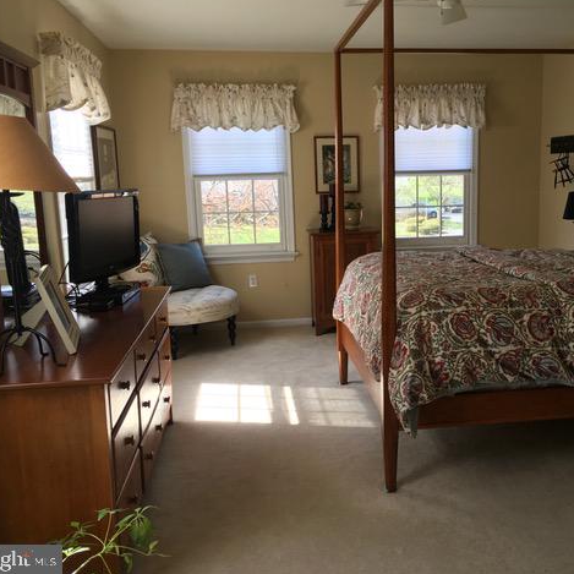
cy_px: 283
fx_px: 657
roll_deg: +1.2
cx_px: 359
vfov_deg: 47.2
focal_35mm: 35
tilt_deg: -9.8
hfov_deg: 46.8
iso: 25
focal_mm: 4.15
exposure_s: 1/60
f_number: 2.2
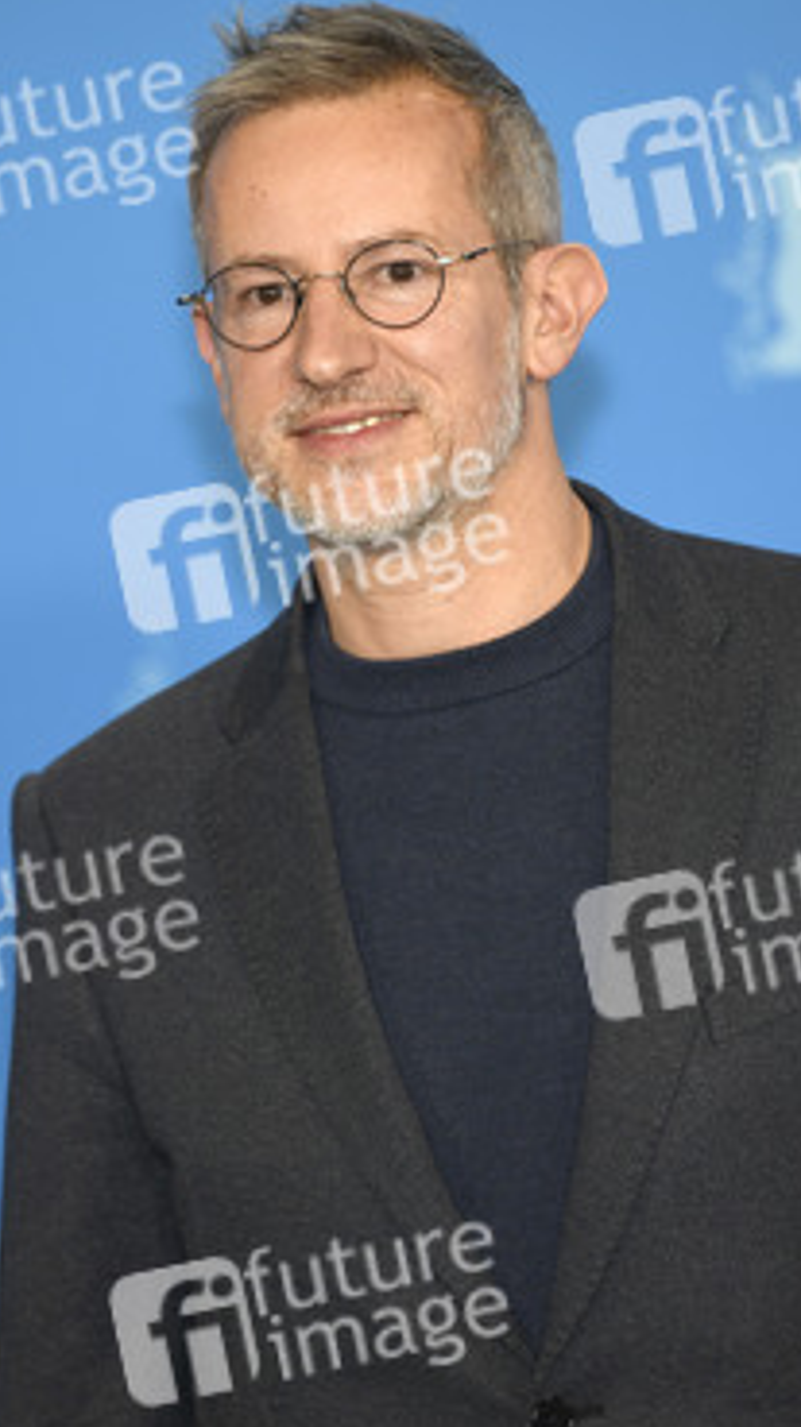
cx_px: 422
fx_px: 8589
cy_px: 735
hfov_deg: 5.3
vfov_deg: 9.5
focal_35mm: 227
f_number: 3.5
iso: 800
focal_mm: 200
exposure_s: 1/400
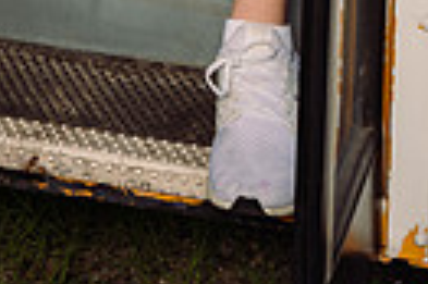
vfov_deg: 8.3
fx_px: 1757
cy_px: -444
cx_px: 33
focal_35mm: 148
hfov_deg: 13.7
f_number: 7.1
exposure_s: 1/250
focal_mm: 43
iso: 50
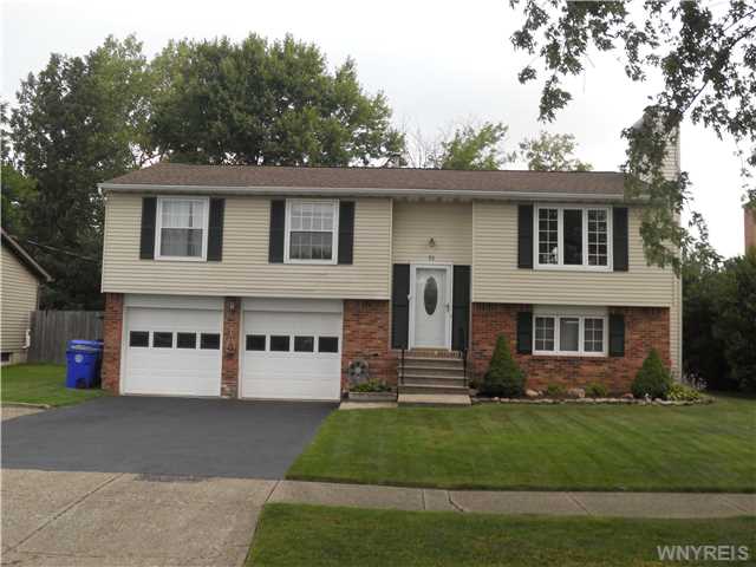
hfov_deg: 49.0
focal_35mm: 38
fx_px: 830
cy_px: 284
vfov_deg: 37.7
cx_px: 378
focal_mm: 6.9
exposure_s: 1/250
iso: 80
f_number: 3.9
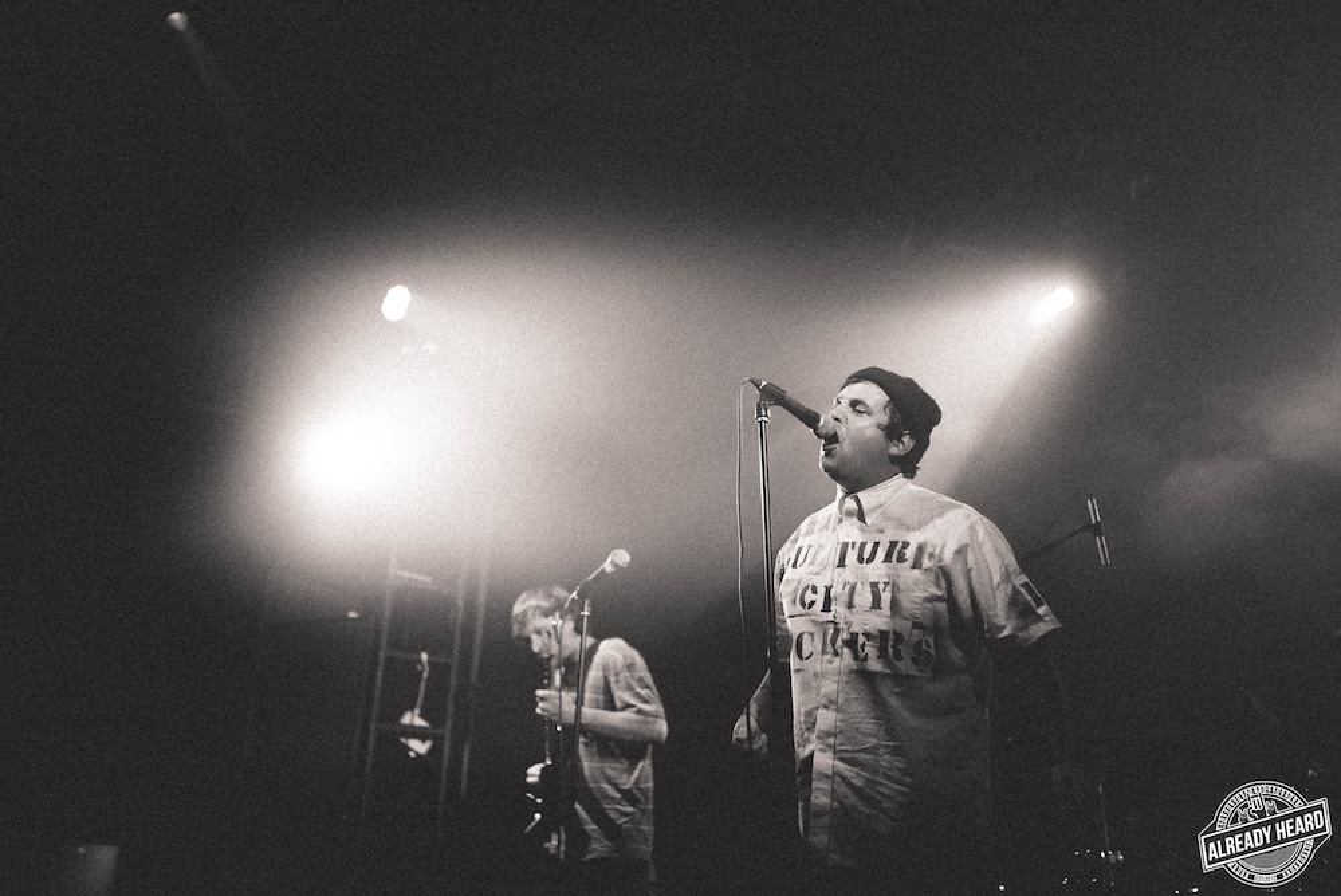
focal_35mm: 35
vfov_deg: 37.9
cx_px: 670
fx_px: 1304
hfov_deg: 54.4
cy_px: 448
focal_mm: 35
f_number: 1.4
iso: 1600
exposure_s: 1/500
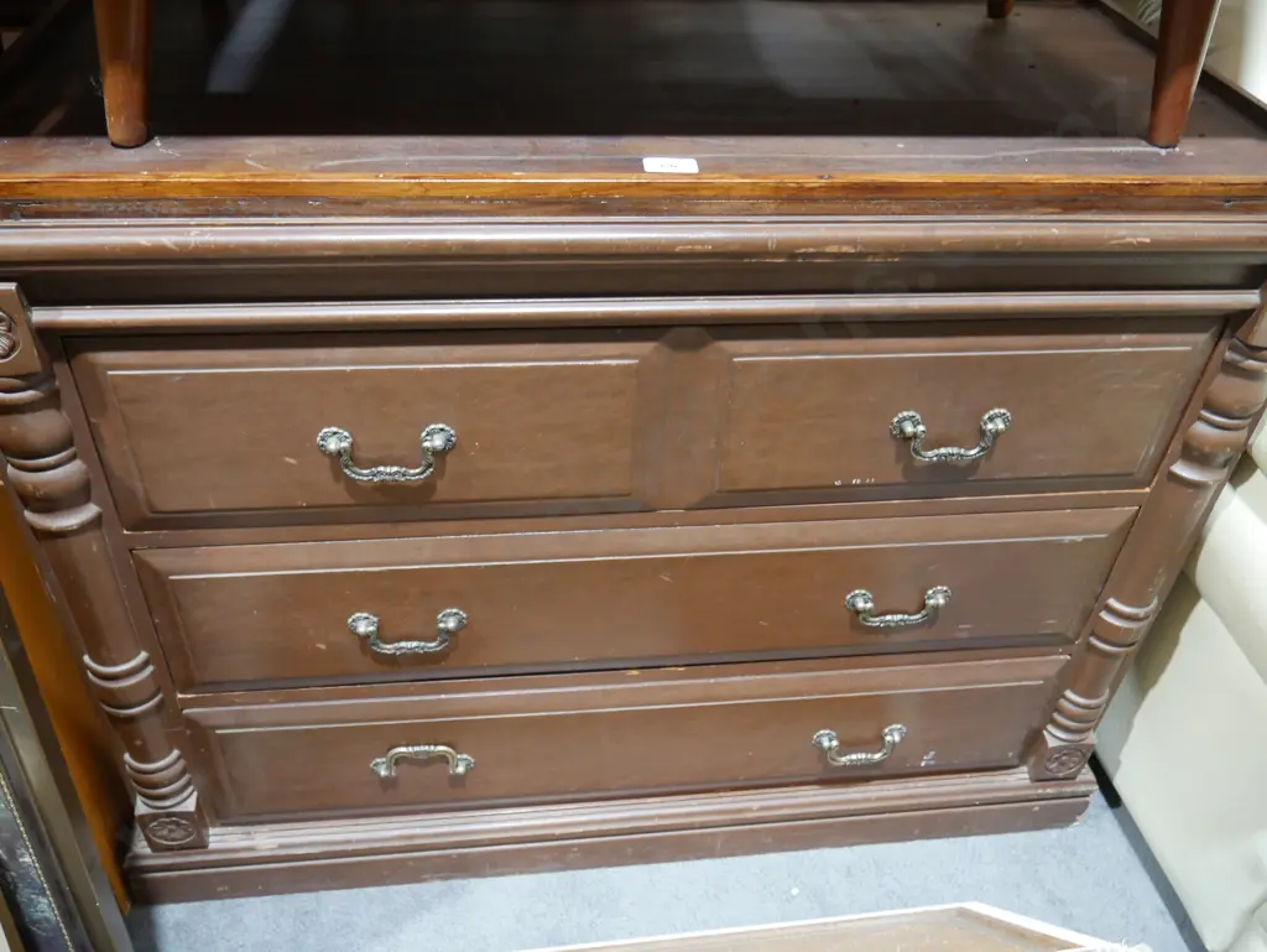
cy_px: 476
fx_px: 1025
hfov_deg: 63.4
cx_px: 634
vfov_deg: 49.8
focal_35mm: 28
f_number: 4
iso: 1600
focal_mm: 14
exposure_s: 1/60
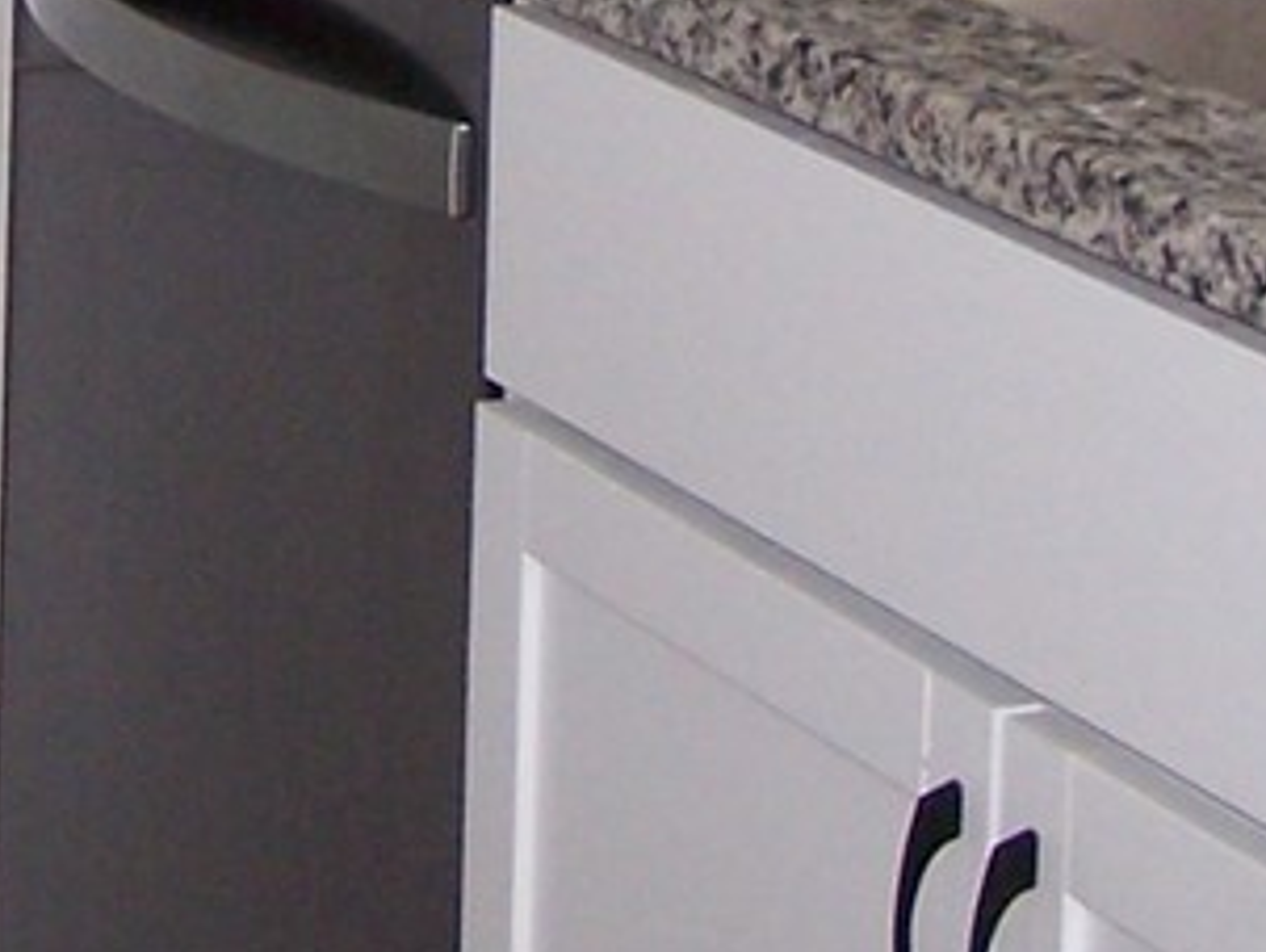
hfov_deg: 10.9
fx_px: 6625
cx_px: 314
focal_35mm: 181
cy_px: -717
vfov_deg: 8.0
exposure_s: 1/60
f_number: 2.8
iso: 140
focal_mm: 6.3
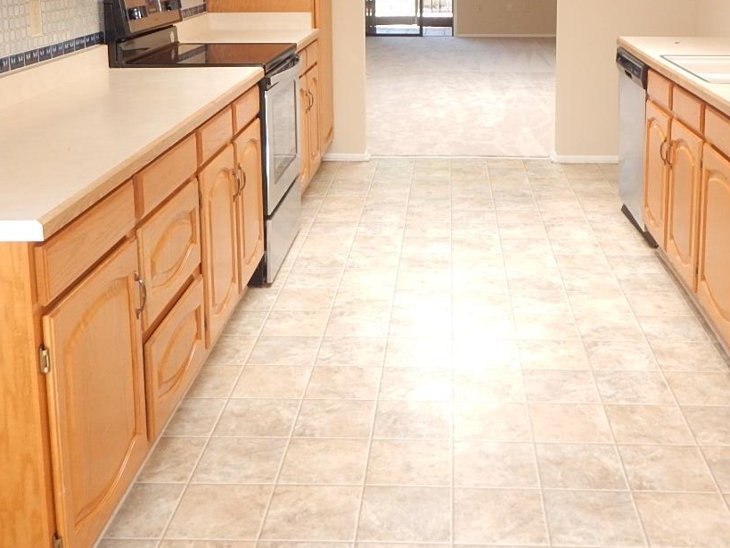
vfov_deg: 32.3
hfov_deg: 43.7
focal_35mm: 43
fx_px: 907
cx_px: 417
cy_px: 81
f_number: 3
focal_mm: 4
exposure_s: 1/60
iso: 180
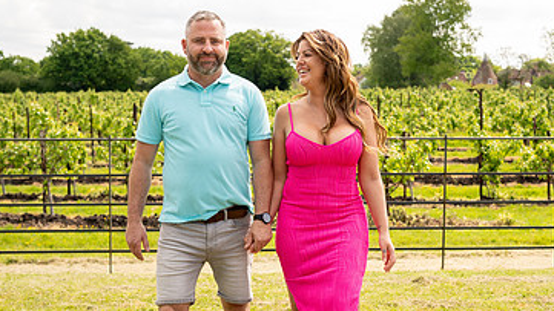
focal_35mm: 62
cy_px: 193
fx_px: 911
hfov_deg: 33.8
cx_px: 288
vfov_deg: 19.4
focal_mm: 35
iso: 100
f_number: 4
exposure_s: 1/320
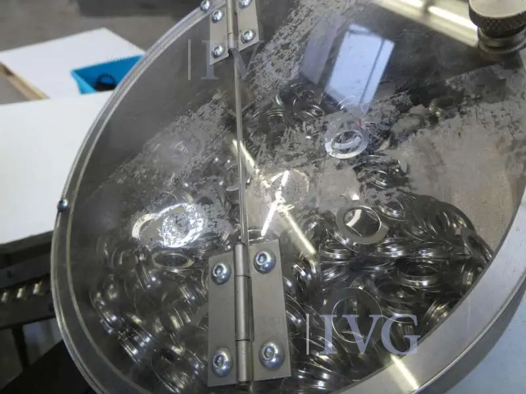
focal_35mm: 24
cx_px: 263
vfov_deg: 56.8
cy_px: 197
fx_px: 365
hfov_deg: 71.6
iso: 320
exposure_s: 1/60
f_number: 3.3
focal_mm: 4.3
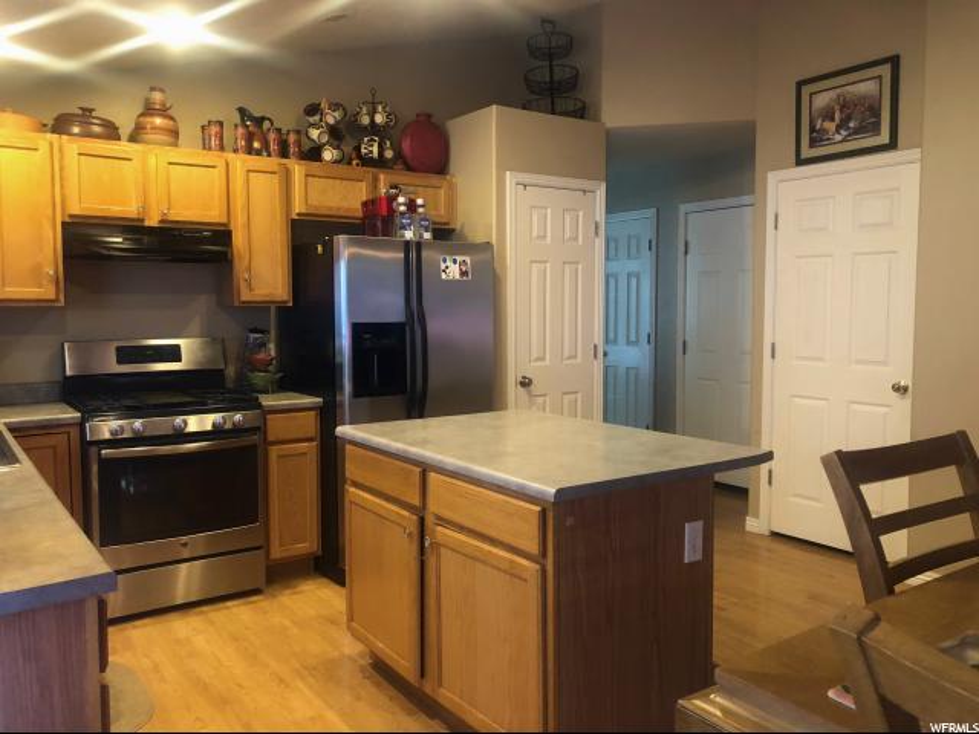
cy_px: 367
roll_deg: -0.5
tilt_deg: -5.1
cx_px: 490
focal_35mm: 28
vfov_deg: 49.7
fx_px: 792
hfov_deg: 63.4
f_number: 1.8
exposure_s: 1/15
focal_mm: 3.99
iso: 80
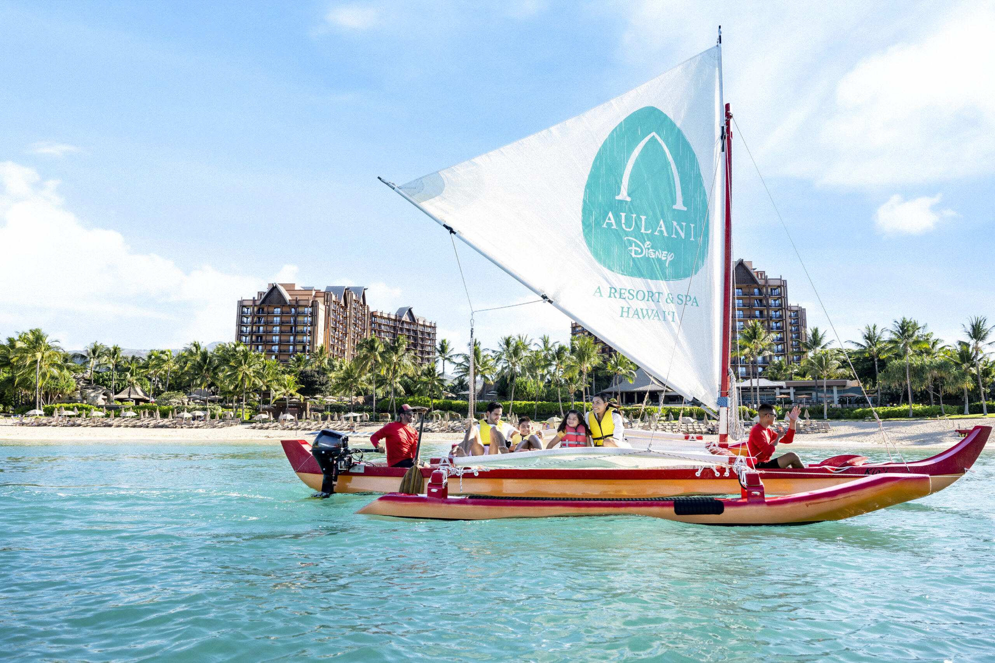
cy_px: 332
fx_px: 663
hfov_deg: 73.7
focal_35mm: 24
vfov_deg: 53.1
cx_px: 498
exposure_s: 1/400
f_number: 5
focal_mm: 24
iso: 200
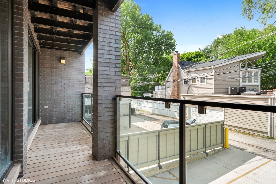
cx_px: 138
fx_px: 153
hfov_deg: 84.0
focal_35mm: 20
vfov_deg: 62.0
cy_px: 92
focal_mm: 20
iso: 100
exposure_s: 1/40
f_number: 8
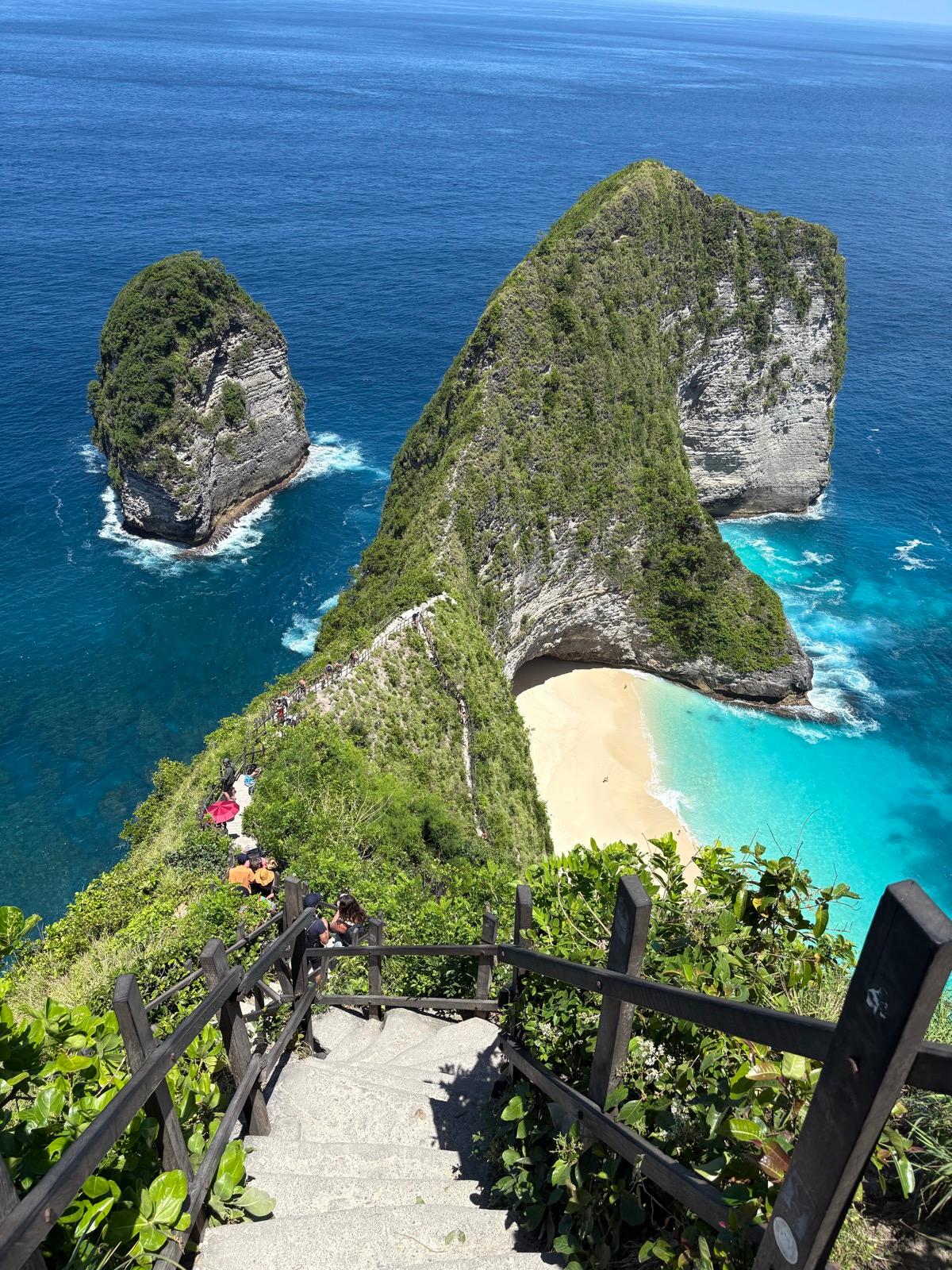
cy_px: 635
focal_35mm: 26
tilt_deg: -32.6
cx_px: 476
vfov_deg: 67.3
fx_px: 953
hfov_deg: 53.1
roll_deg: -5.0
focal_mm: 5.96
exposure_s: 1/3279
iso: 50
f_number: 1.6
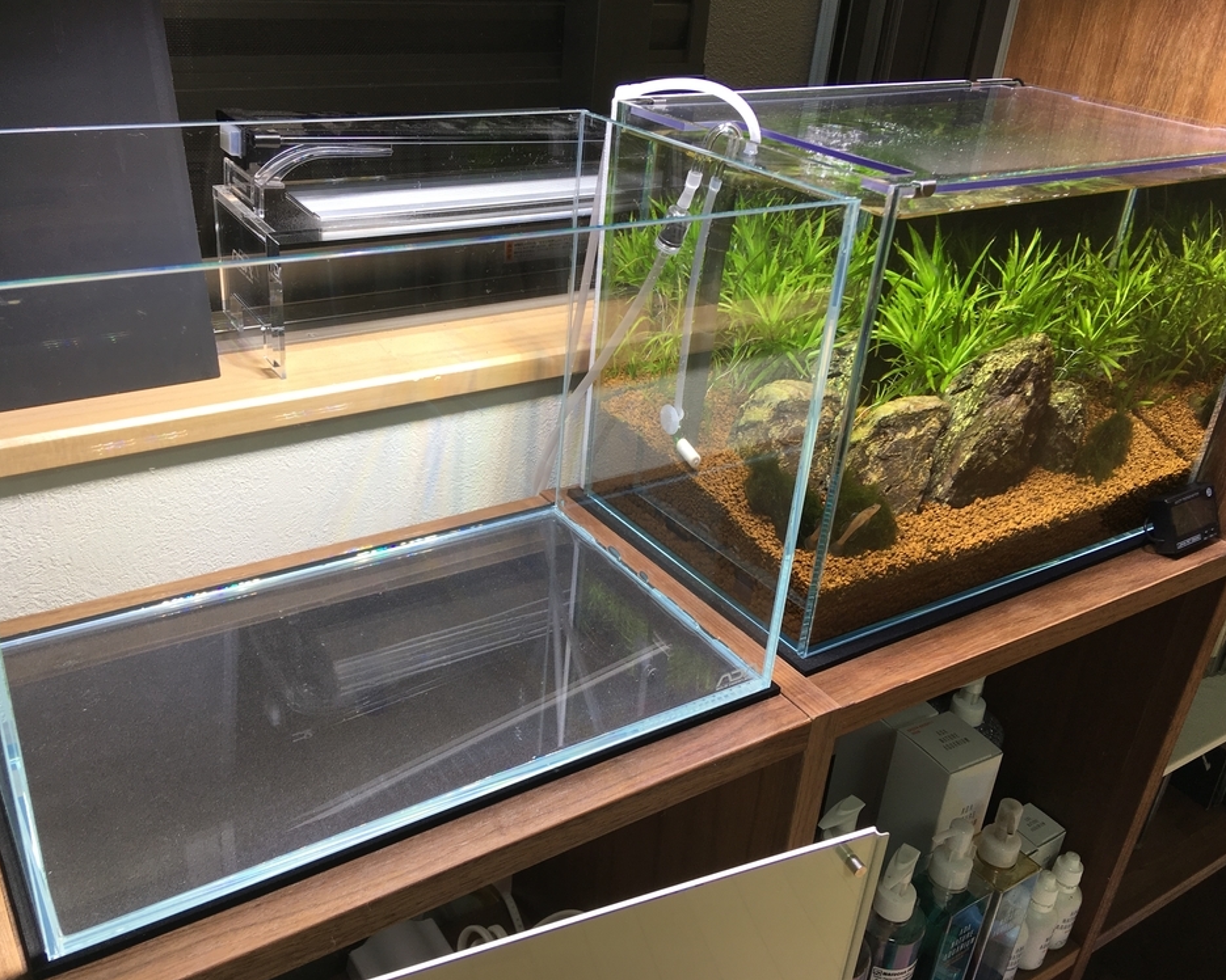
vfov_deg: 47.1
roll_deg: -3.9
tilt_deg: -29.4
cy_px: 490
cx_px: 561
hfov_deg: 57.1
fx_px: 1125
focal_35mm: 31
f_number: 2.2
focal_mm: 4.15
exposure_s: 1/60
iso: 25
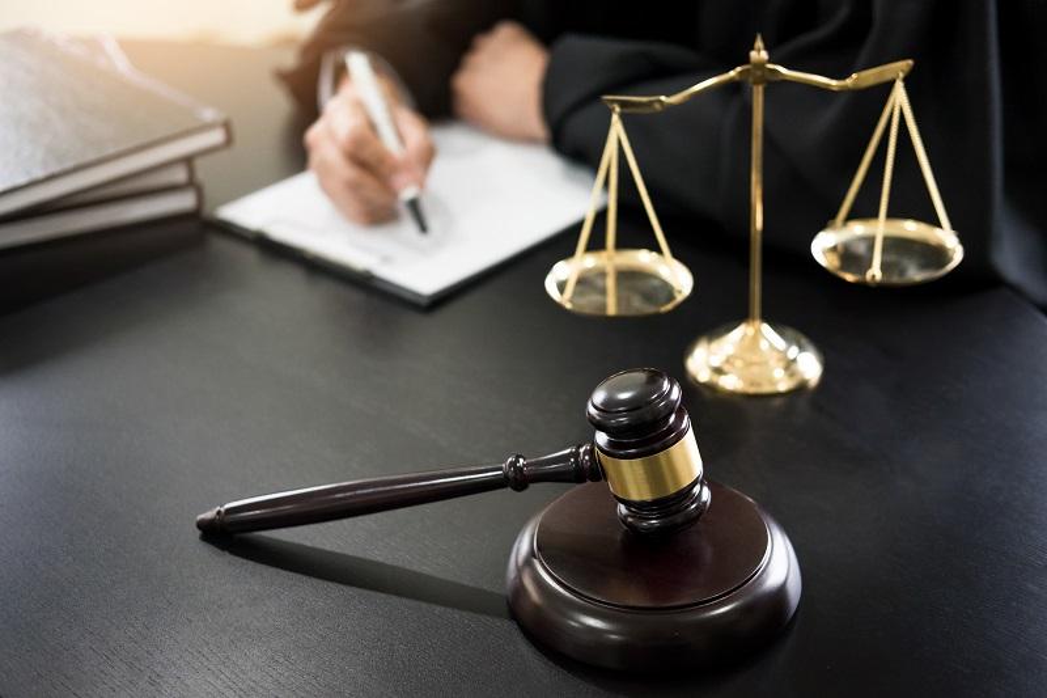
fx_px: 1541
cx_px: 524
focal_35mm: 53
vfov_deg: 25.5
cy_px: 349
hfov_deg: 37.5
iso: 500
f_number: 2
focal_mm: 35
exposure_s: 1/80
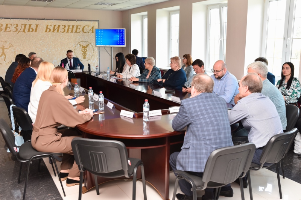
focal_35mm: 31
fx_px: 259
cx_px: 150
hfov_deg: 60.3
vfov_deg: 42.3
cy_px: 100
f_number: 3.5
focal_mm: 31
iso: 500
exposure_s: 1/160
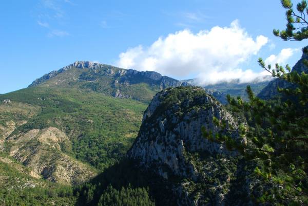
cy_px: 103
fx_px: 308
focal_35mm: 36
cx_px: 154
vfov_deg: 36.9
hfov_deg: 53.1
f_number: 14
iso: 200
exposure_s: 1/100
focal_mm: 24
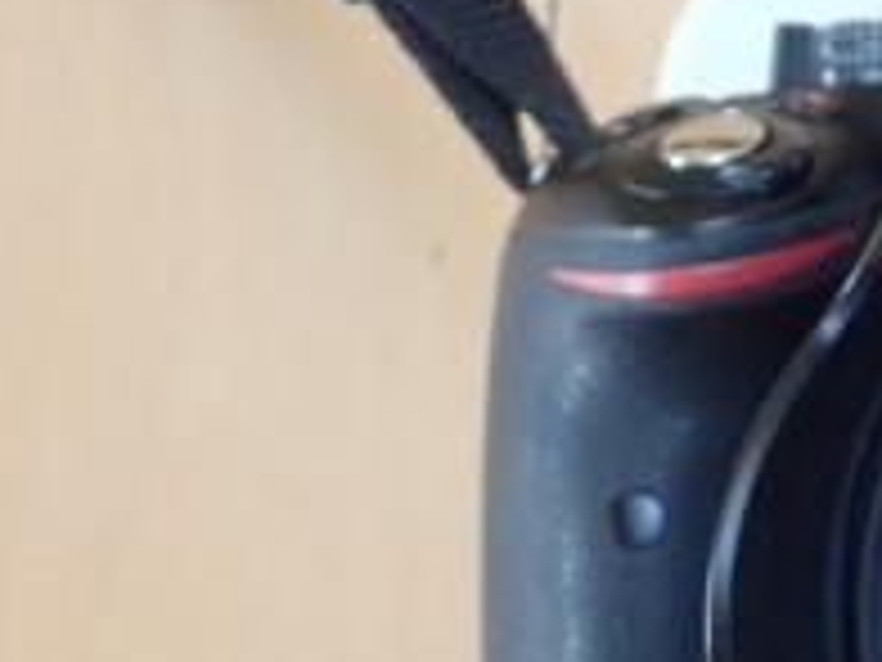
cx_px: 1228
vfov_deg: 6.0
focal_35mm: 245
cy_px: 766
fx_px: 6242
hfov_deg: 8.0
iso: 1600
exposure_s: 1/20
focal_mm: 14.41
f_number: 4.4
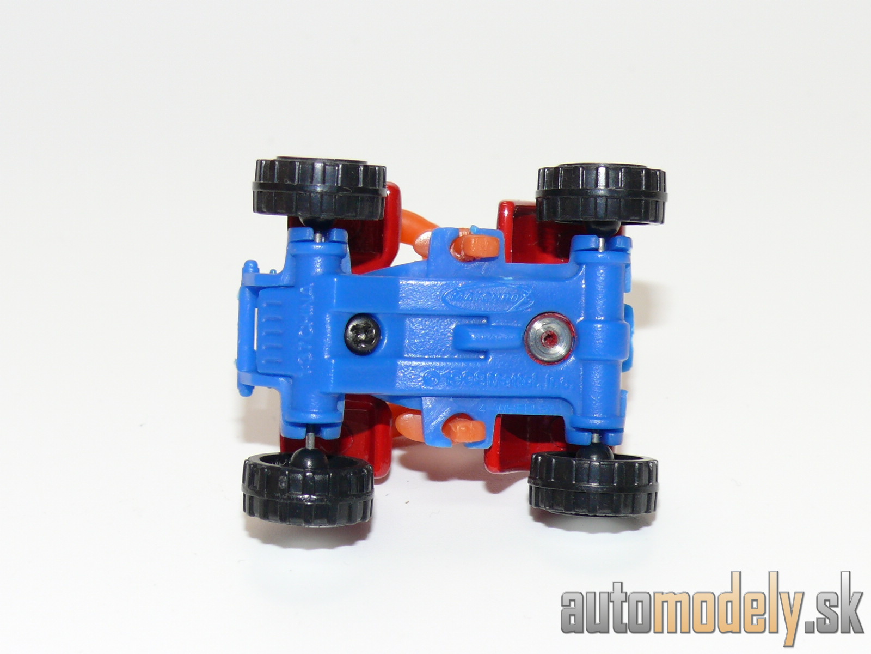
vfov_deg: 14.4
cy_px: 327
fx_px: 2592
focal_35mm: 103
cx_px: 436
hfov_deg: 19.1
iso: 100
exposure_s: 1/30
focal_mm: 13.4
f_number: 4
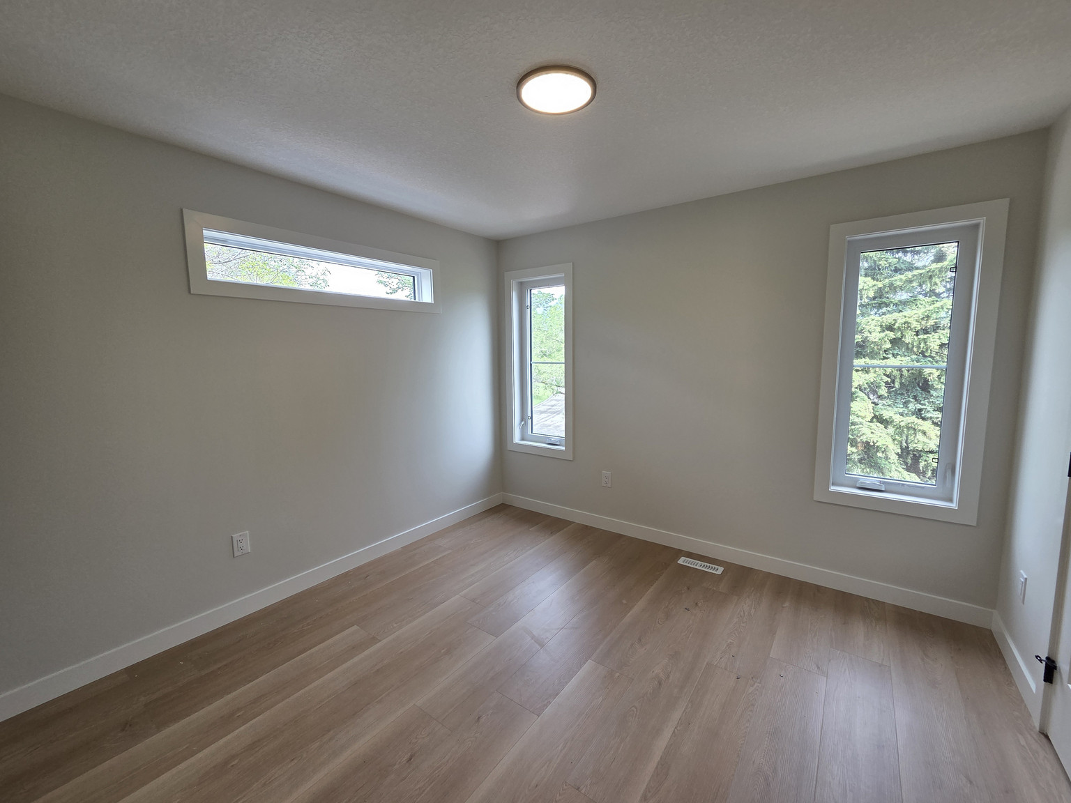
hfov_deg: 106.2
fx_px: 402
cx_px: 536
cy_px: 402
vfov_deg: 89.9
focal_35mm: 13
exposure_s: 1/120
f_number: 2.2
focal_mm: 2.2
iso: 64
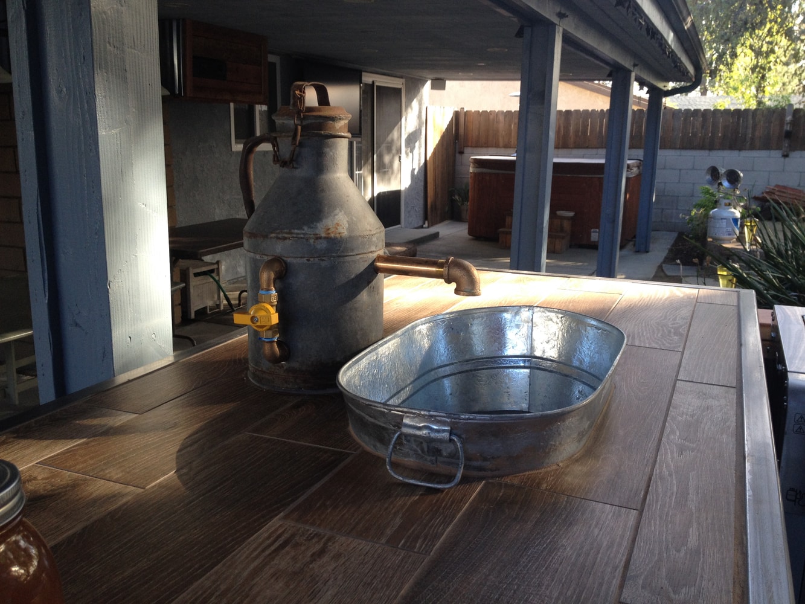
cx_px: 402
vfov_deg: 40.7
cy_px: 302
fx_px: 814
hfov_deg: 52.6
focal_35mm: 35
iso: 64
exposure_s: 1/120
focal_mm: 4.28
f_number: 2.4
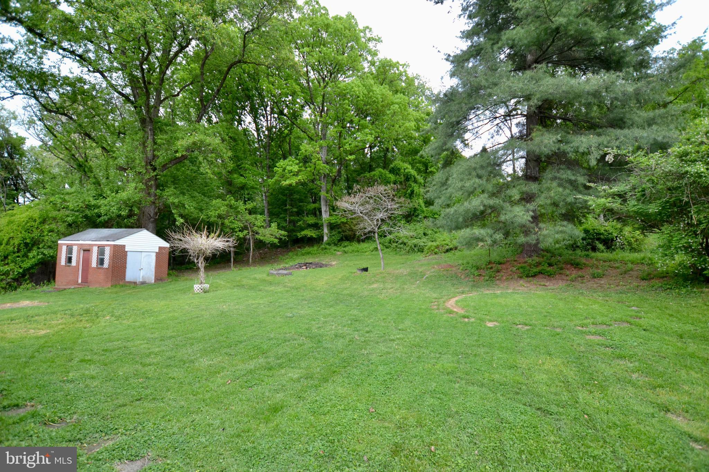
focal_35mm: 15
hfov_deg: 100.4
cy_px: 236
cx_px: 354
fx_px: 295
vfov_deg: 77.3
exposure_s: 1/1600
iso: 1600
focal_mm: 10
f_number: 3.5
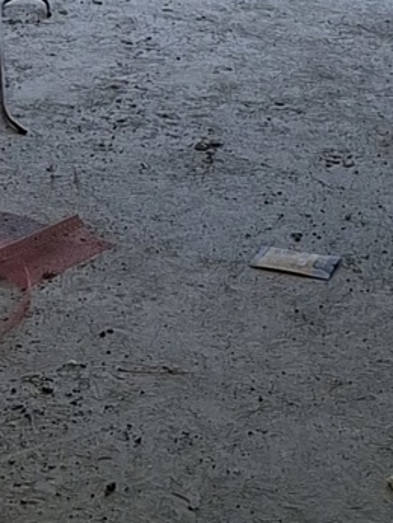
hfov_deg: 8.4
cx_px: -298
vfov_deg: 11.1
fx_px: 2570
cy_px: -280
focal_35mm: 170
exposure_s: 1/544
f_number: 1.8
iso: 50
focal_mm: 5.54
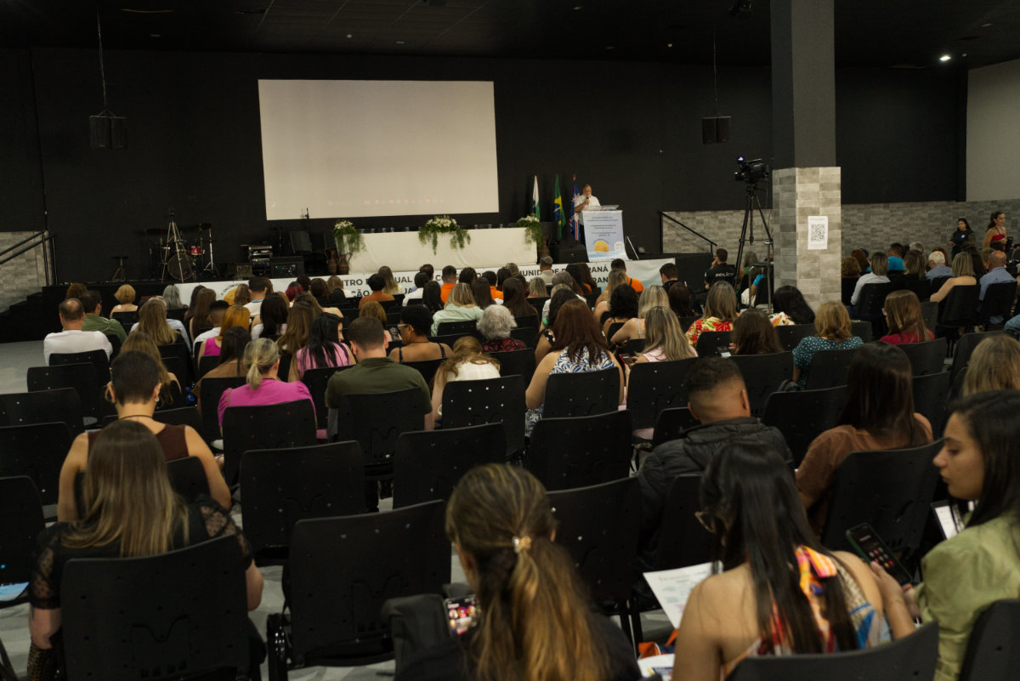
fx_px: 992
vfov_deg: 37.9
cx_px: 510
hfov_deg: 54.4
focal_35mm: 35
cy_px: 340
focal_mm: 35
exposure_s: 1/100
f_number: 4
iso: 5000
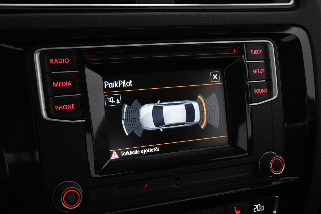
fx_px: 468
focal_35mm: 52
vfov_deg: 25.8
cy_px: 107
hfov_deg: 37.9
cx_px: 160
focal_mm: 35
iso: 4500
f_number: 5.3
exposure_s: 1/60
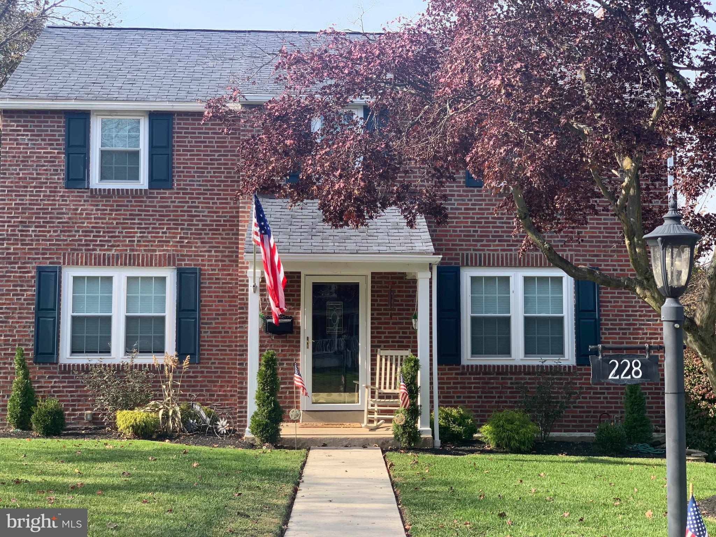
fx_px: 1076
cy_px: 268
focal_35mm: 52
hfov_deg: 36.8
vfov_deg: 28.0
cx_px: 358
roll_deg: +0.7
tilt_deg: +5.4
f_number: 2.4
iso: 16
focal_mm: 6
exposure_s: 1/289
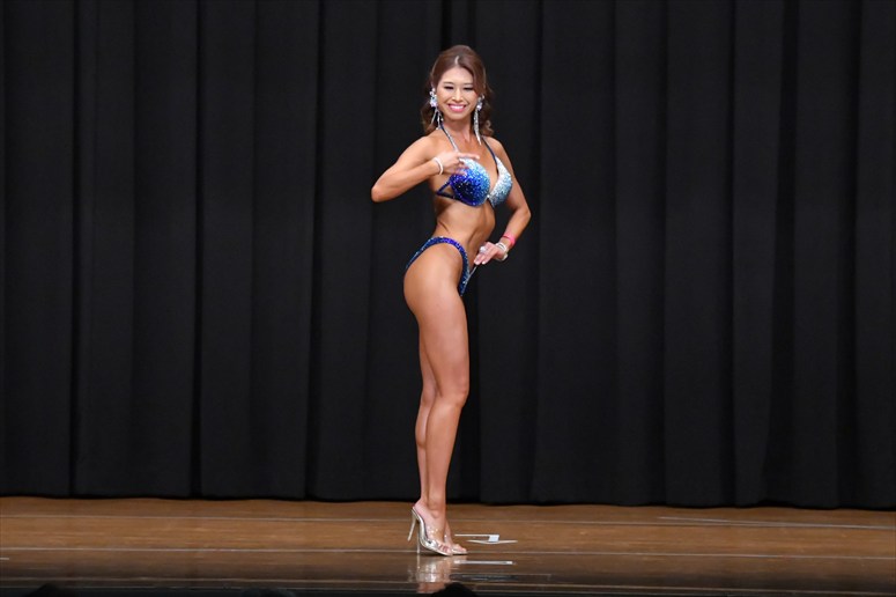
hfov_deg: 9.5
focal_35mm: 217
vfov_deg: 6.3
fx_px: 5398
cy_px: 298
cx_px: 448
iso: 8000
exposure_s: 1/400
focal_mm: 145
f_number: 5.6
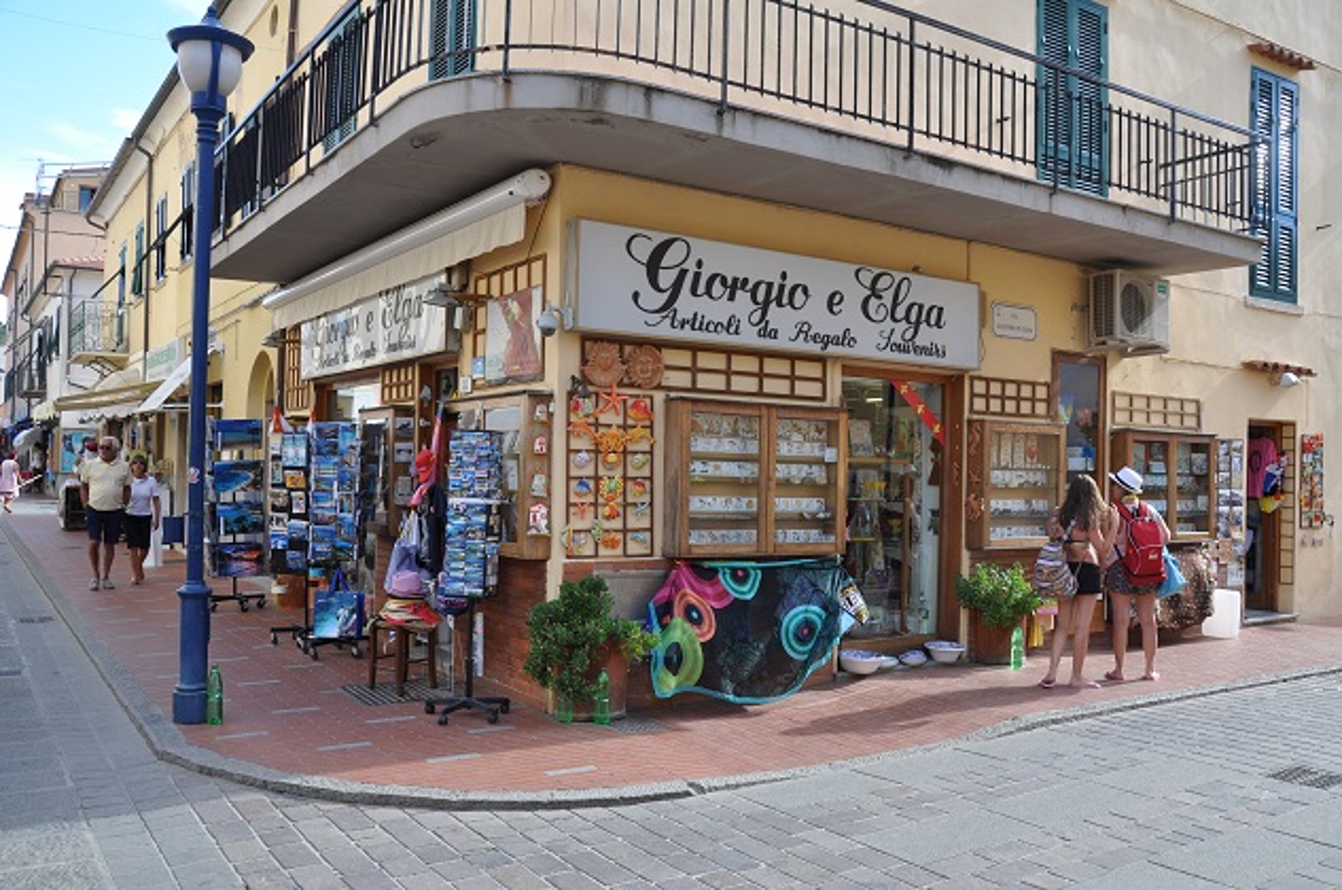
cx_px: 671
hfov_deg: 59.6
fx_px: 1172
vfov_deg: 41.6
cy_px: 445
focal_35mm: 32
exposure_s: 1/160
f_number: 6.3
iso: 200
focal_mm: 21
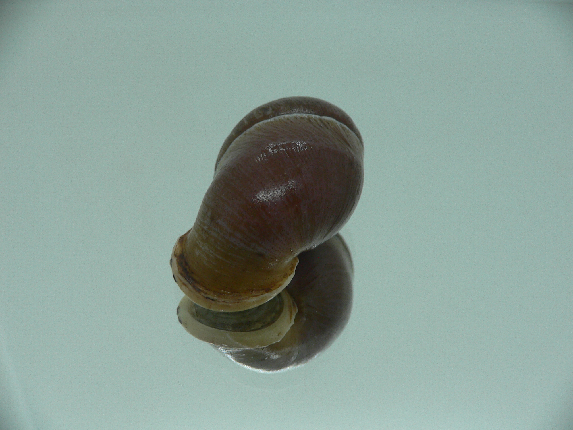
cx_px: 286
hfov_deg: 52.6
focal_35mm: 35
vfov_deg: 40.7
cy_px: 215
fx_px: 579
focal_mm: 4.6
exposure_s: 1/60
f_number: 2.8
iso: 100
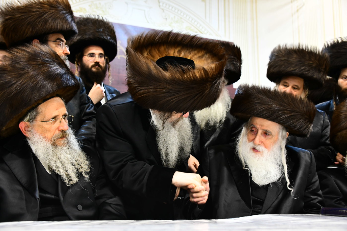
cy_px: 116
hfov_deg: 48.5
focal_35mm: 40
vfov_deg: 33.4
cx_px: 174
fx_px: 385
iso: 3200
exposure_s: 1/125
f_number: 5.6
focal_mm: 40
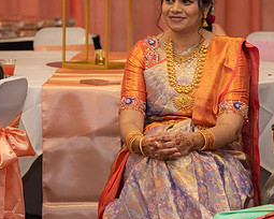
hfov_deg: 7.3
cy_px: 95
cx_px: 200
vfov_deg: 5.9
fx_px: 2141
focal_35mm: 264
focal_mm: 120
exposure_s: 1/160
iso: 1000
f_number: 3.5
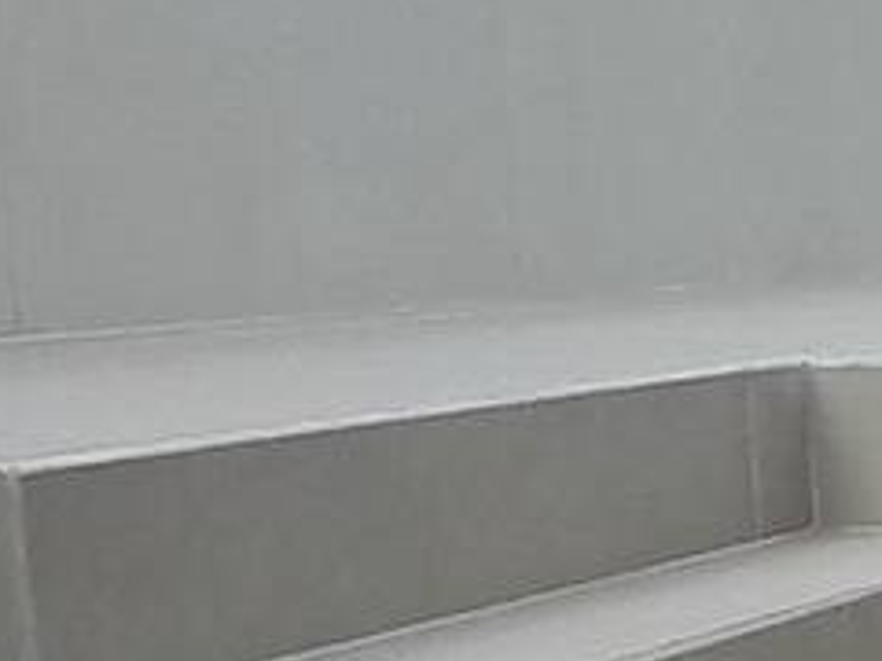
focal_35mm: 102
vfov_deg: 14.4
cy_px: 503
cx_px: 1654
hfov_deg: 15.9
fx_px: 2599
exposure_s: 1/1473
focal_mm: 1.46
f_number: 2.2
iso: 40
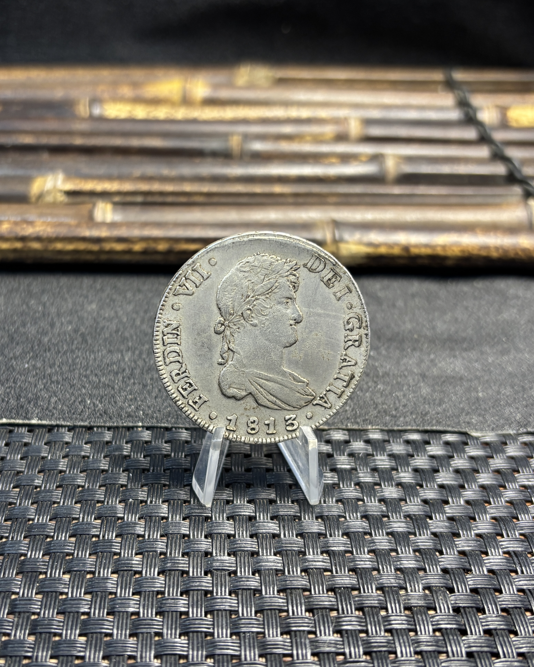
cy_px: 338
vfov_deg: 62.2
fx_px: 553
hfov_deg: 51.5
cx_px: 266
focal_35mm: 28
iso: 160
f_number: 1.6
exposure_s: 1/60
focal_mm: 5.96
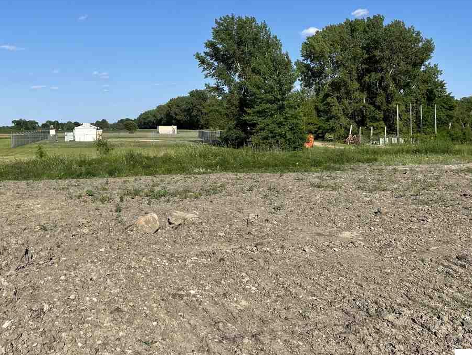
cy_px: 123
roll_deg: +0.7
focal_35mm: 37
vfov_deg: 38.3
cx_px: 184
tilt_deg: +1.6
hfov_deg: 49.7
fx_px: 505
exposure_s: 1/4292
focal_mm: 4.2
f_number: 1.6
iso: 32
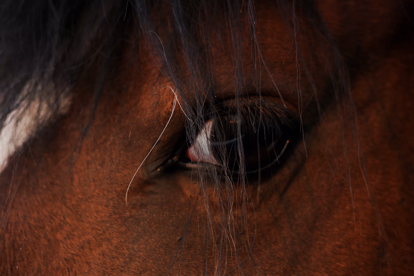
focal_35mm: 255
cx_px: 207
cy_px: 138
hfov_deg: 8.1
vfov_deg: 5.4
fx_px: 2932
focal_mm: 92.88
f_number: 4
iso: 125
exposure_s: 1/125
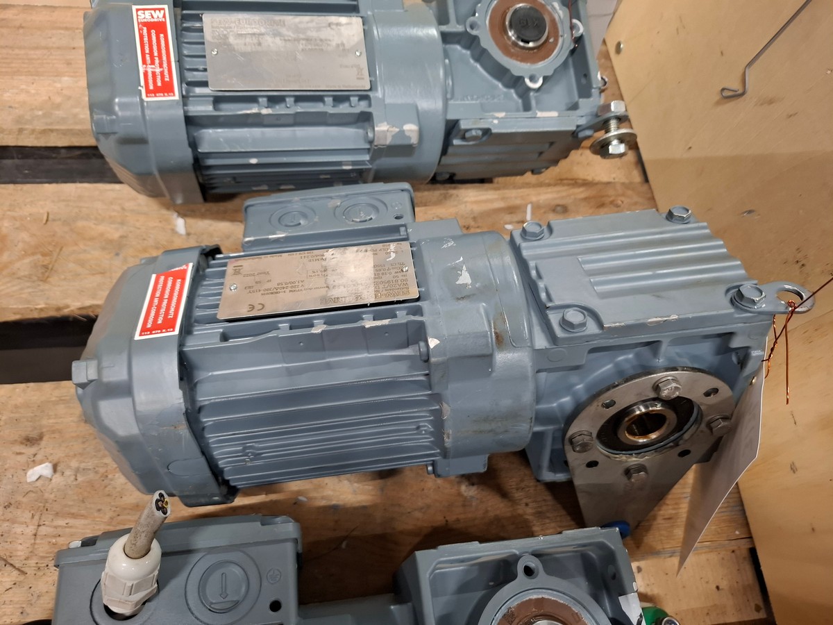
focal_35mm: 23
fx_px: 553
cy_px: 312
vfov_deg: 58.9
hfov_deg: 73.9
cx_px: 416
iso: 400
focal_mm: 5.54
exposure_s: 1/25
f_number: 1.8
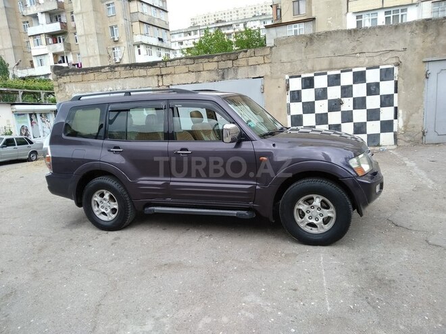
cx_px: 223
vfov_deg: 53.1
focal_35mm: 26
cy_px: 167
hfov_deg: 67.3
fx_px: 335
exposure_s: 1/264
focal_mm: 3.82
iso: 125
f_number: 2.2
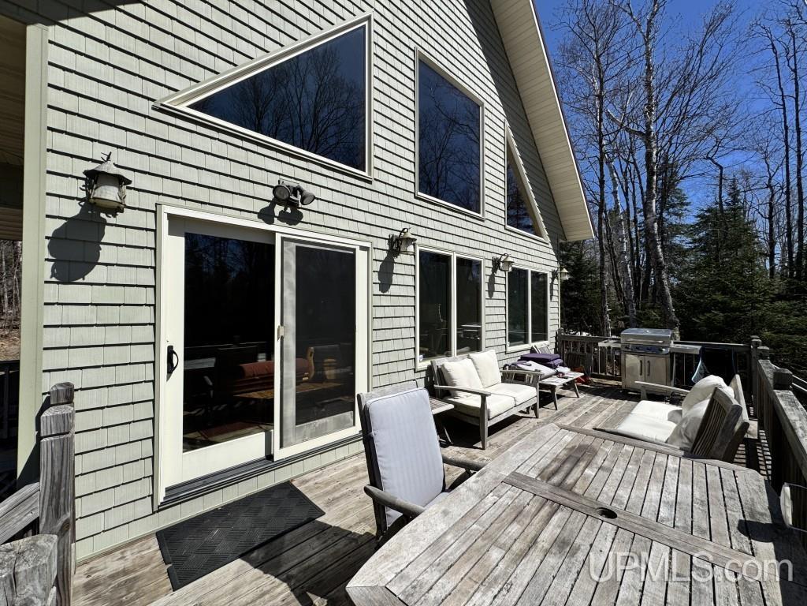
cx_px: 404
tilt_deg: +0.7
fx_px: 326
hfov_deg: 102.1
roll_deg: -0.3
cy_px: 303
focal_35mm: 14
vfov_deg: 85.7
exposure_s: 1/3546
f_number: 2.2
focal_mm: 2.22
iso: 50
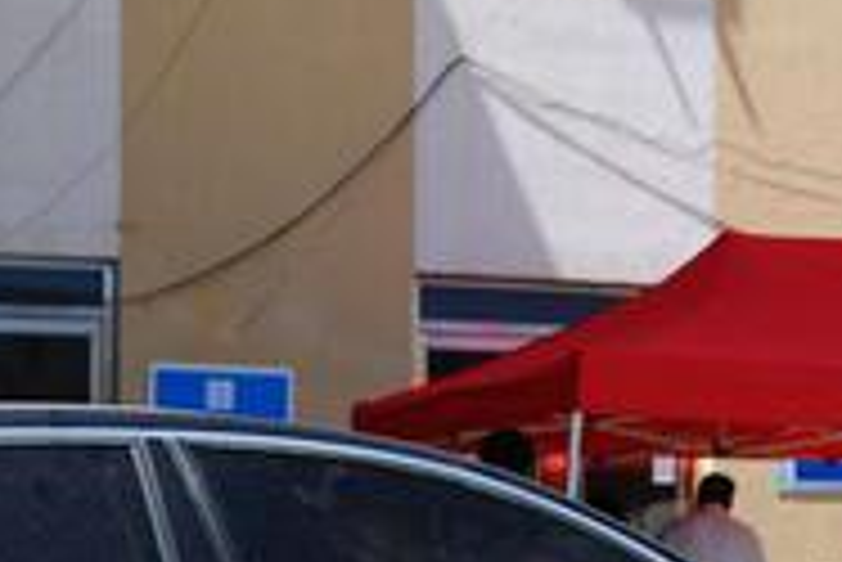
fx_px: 2481
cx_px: 50
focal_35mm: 106
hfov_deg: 18.9
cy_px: 742
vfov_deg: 12.5
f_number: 2.8
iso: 200
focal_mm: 31
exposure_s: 1/2500
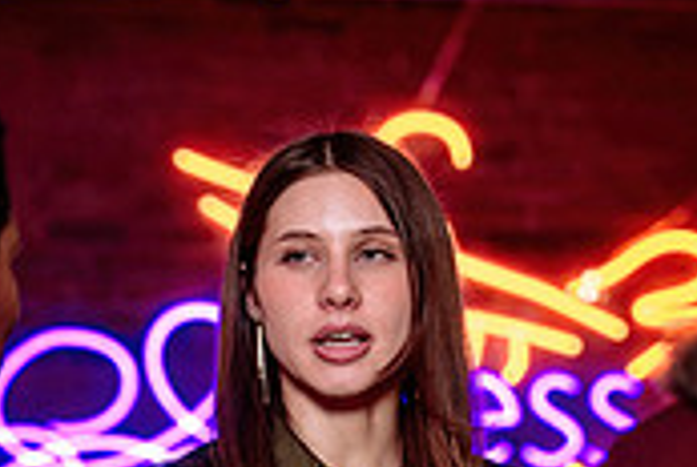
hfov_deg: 7.6
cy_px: 780
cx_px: 474
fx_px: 5256
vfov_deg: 5.0
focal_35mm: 271
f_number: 2.8
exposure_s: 1/160
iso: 500
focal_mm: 70
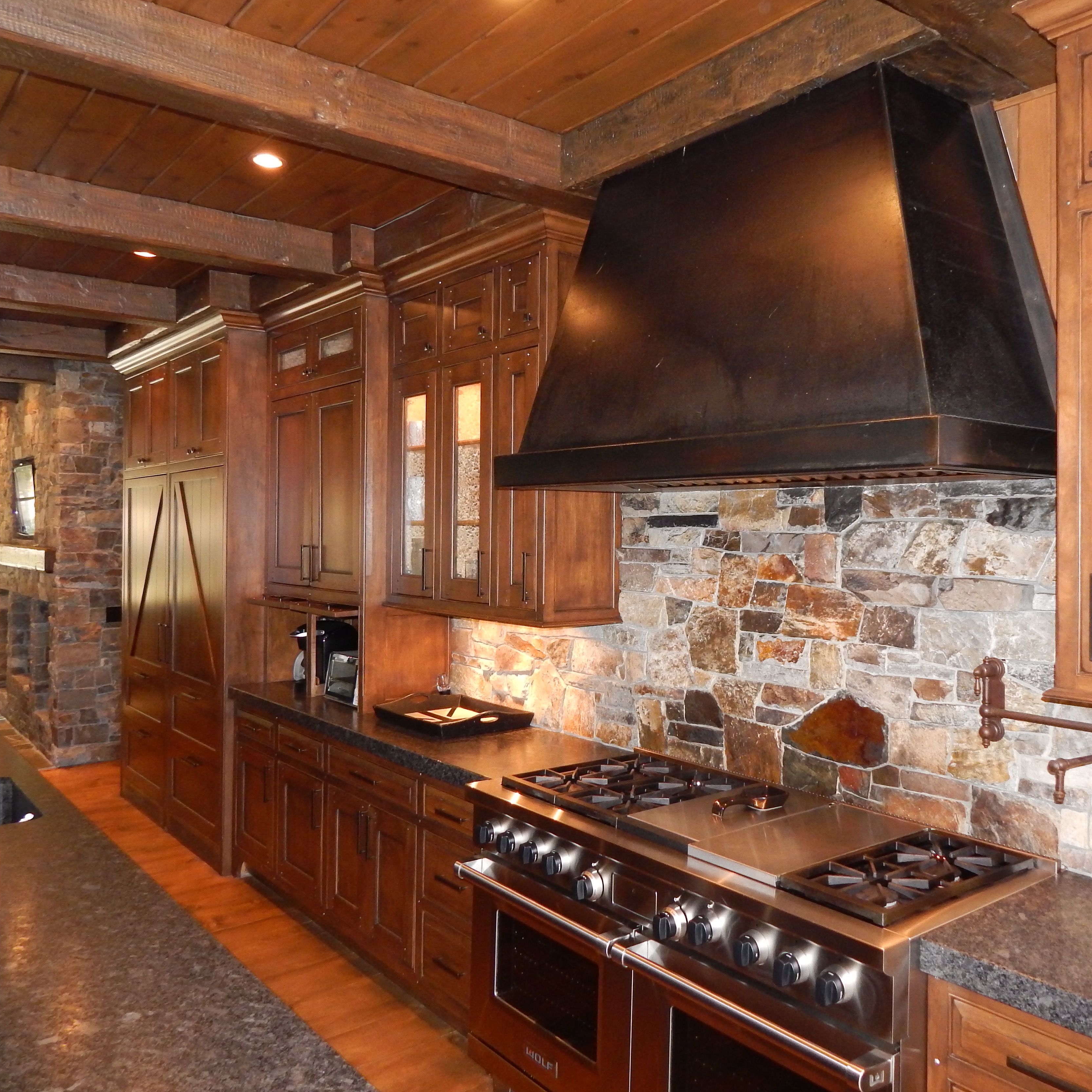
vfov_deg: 57.3
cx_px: 638
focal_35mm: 28
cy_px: 530
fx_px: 999
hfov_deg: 57.0
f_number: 3
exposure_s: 1/30
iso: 360
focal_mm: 4
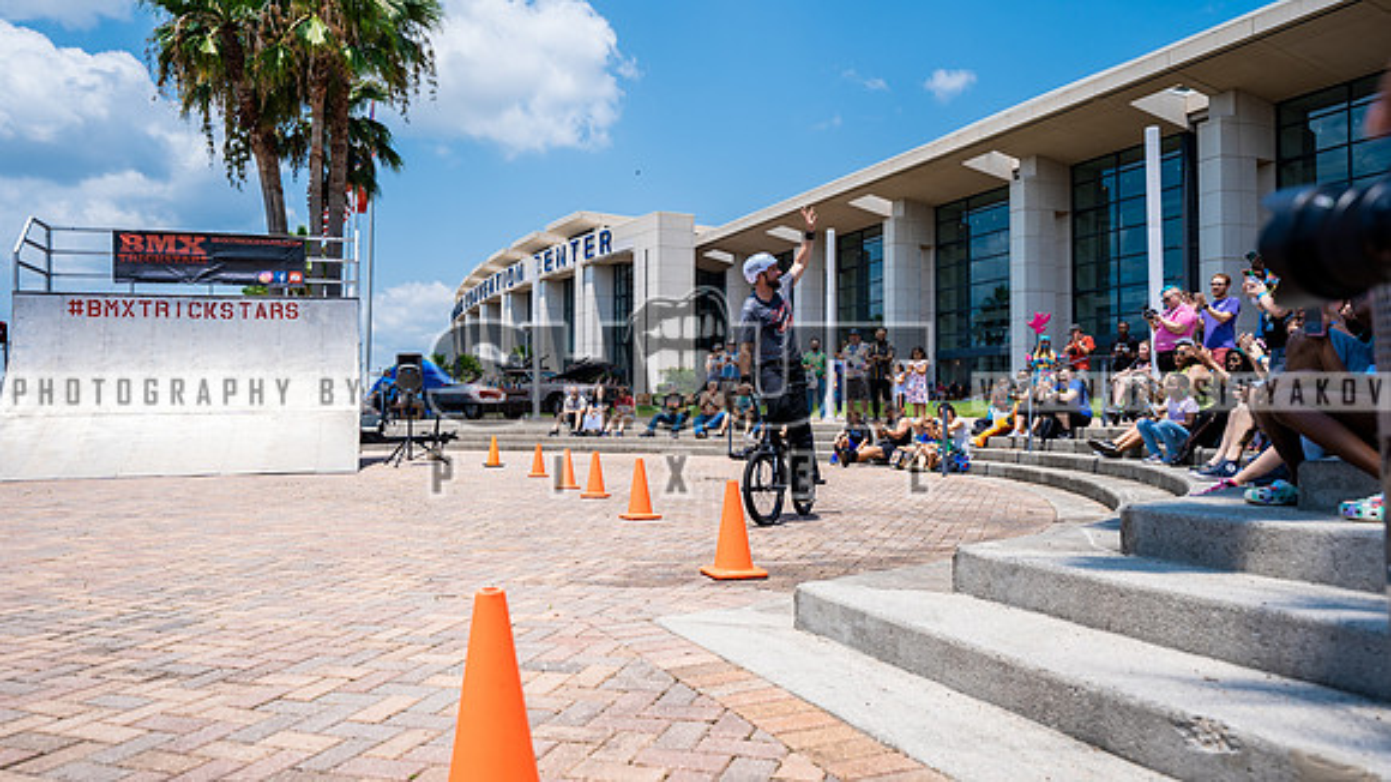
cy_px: 373
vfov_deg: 43.9
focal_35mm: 26
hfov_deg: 71.3
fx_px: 970
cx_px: 664
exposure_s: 1/2500
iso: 125
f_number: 3.2
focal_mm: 24
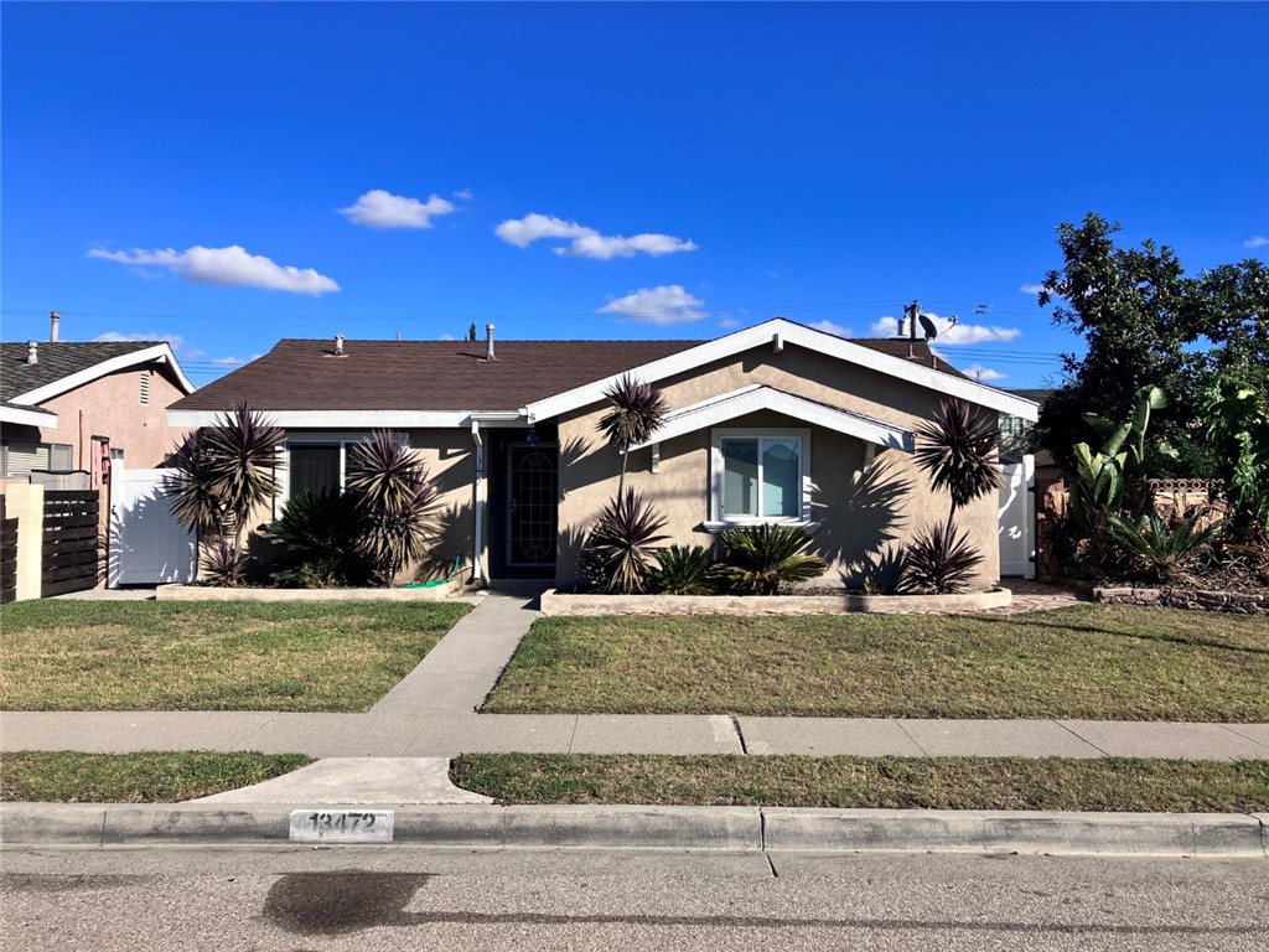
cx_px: 634
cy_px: 476
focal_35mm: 28
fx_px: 1026
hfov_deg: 63.4
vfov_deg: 49.7
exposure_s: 1/2433
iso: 32
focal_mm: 3.99
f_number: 1.8
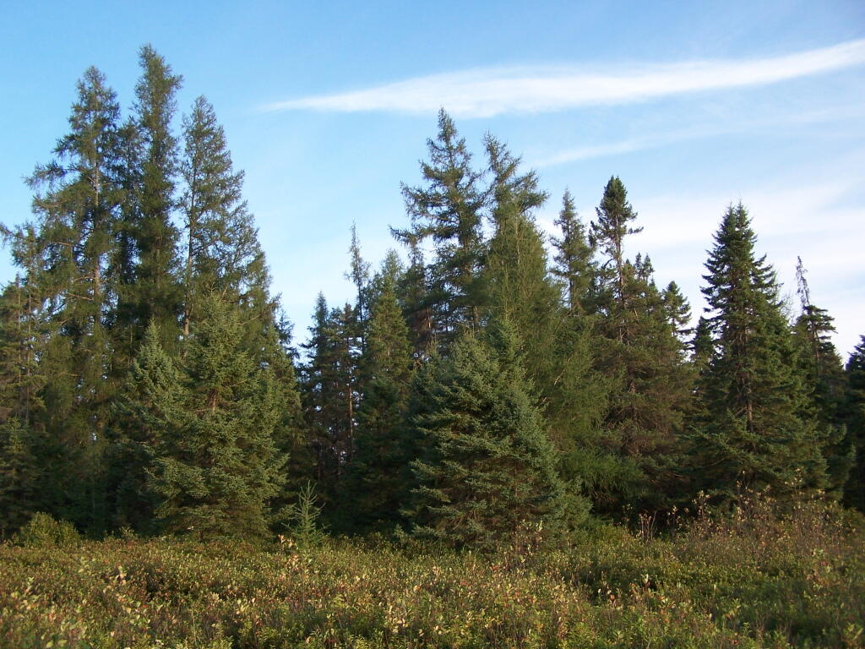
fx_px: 950
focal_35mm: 38
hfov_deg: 49.0
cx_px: 432
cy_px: 324
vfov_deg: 37.7
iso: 100
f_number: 2.8
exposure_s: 1/250
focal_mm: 6.3
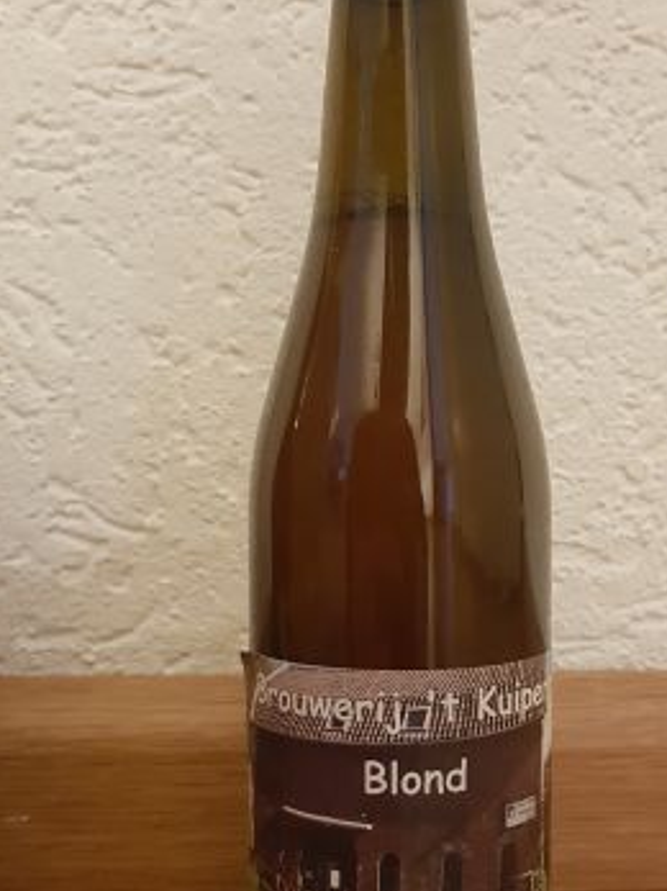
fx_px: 1028
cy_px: 466
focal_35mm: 40
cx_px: 400
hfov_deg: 35.8
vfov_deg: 46.8
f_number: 1.7
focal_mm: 4.2
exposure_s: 1/10
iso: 640
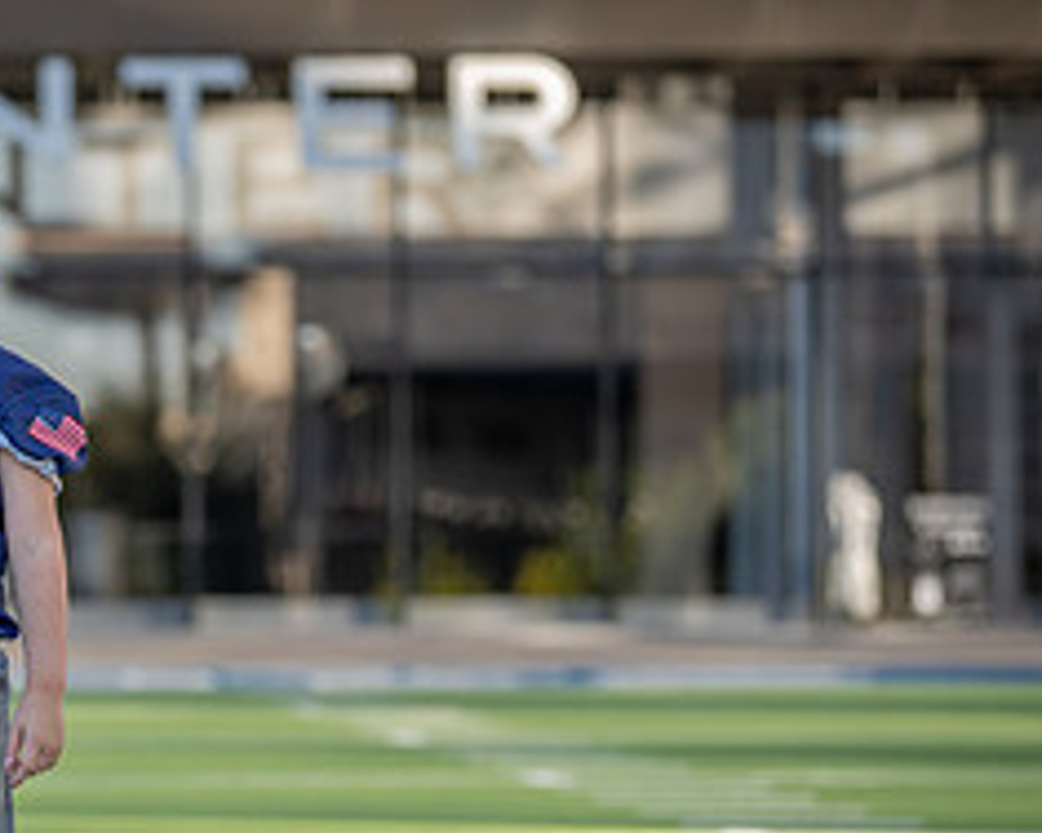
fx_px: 7155
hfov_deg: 8.3
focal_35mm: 232
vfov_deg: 6.7
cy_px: 538
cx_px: -164
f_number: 2.8
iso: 100
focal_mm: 98
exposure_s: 1/500
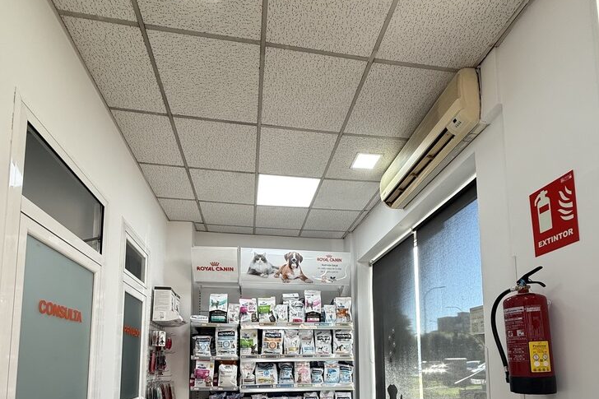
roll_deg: -0.4
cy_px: 335
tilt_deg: +5.9
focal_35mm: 20
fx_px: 333
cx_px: 295
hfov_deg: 84.0
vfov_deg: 56.1
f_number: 2.2
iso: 100
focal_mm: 2.22
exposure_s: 1/100
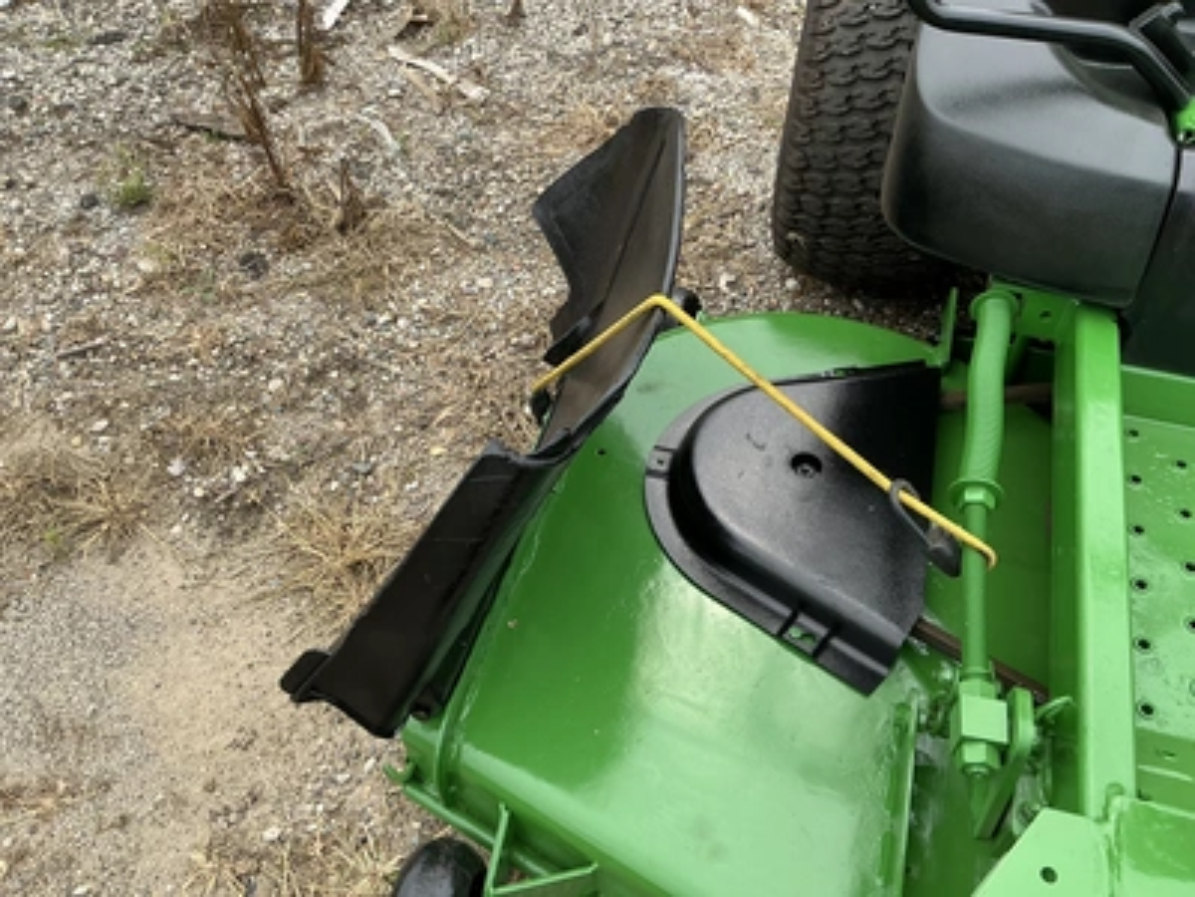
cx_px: 598
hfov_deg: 63.4
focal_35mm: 28
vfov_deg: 49.7
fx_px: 967
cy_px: 448
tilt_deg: -48.5
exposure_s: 1/534
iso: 25
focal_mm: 3
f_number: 1.8
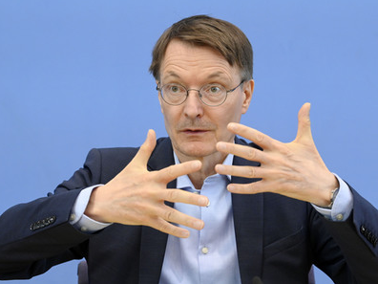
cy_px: 142
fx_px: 1256
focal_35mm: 115
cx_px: 197
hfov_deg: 17.1
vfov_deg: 12.9
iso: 4000
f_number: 5.6
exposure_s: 1/640
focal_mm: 105
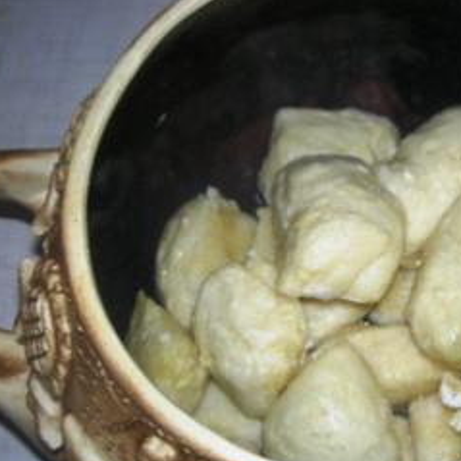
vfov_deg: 29.5
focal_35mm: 58
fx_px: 874
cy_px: 253
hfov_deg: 29.1
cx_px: 348
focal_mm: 5.7
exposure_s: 1/60
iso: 50
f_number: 2.8
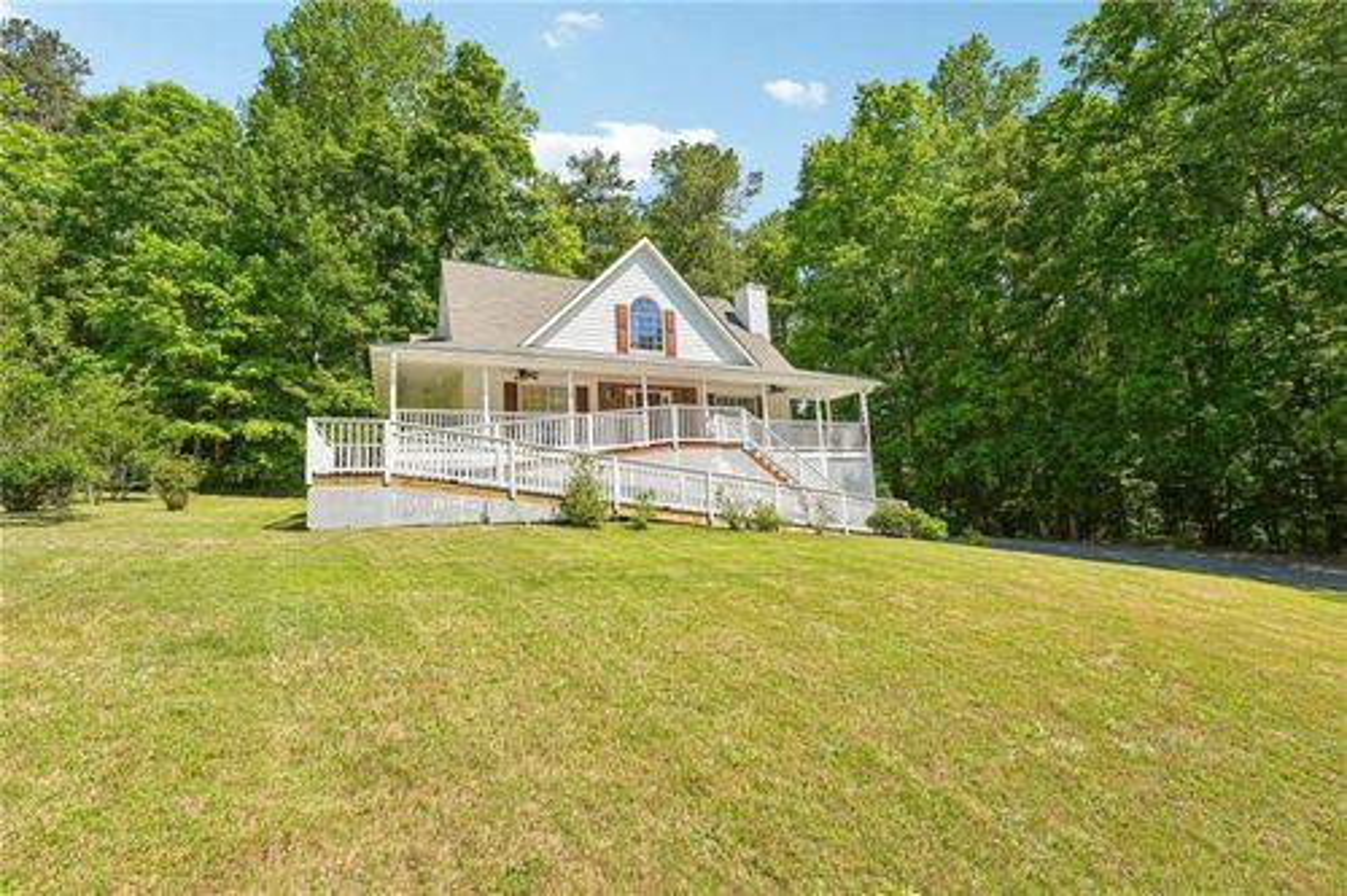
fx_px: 524
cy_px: 448
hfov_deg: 104.3
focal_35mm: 14
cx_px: 674
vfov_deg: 81.2
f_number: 8
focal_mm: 14
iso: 100
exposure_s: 1/400
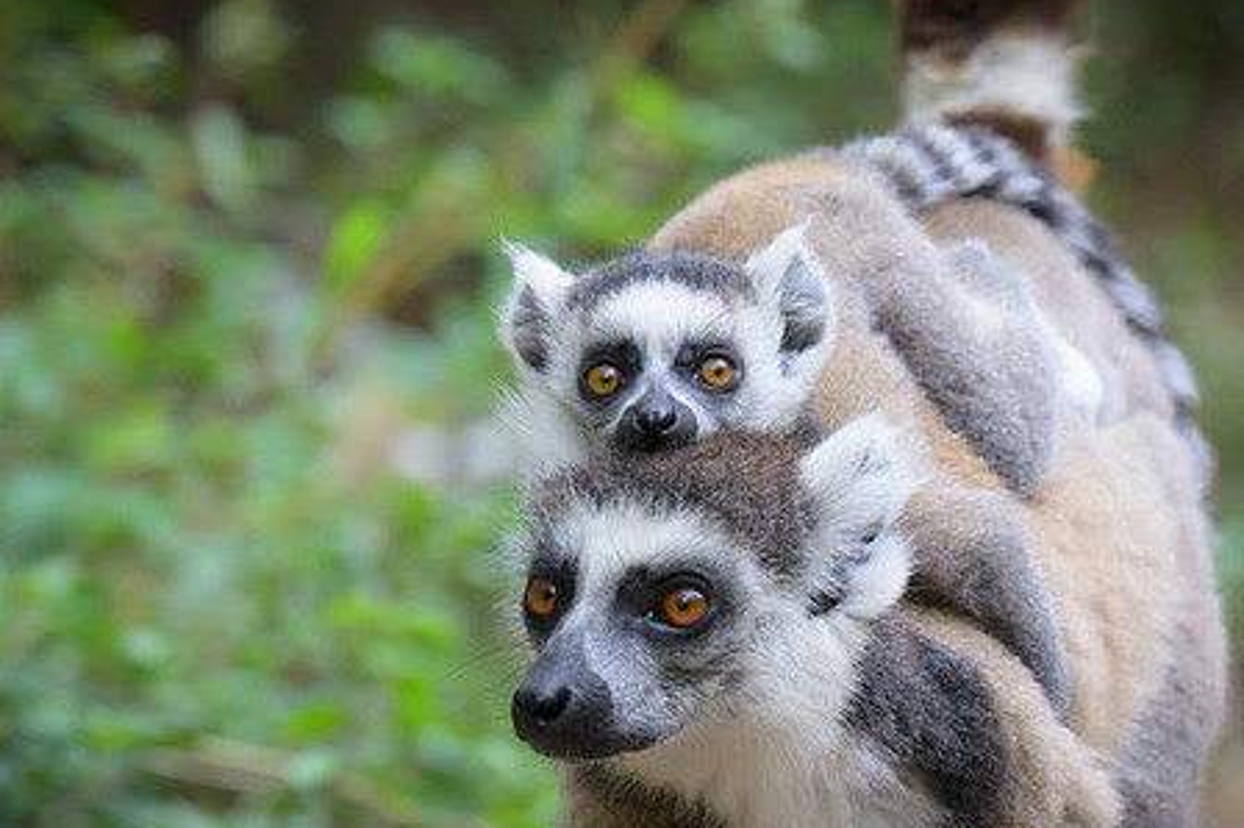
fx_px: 9323
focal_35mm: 270
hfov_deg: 7.6
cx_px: 233
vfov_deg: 5.1
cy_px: 469
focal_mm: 70
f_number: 4
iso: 1600
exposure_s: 1/1600
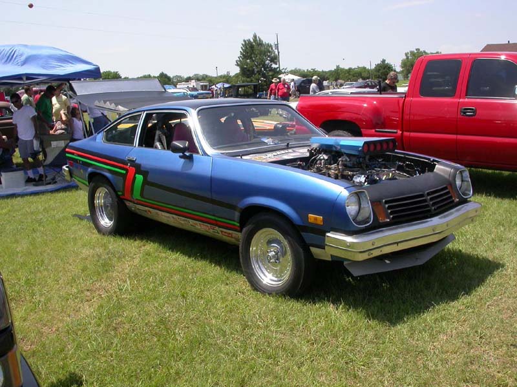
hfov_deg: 49.0
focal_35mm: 38
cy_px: 194
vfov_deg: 37.7
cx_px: 258
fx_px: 568
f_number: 6.7
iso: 100
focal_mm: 7.85
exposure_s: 1/298
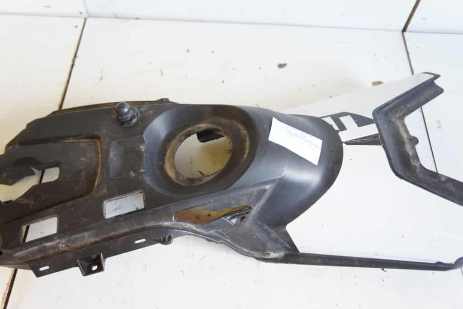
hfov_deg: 57.2
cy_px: 154
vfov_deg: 40.0
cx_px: 232
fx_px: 424
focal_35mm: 33
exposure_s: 1/60
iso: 800
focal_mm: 22
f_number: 4
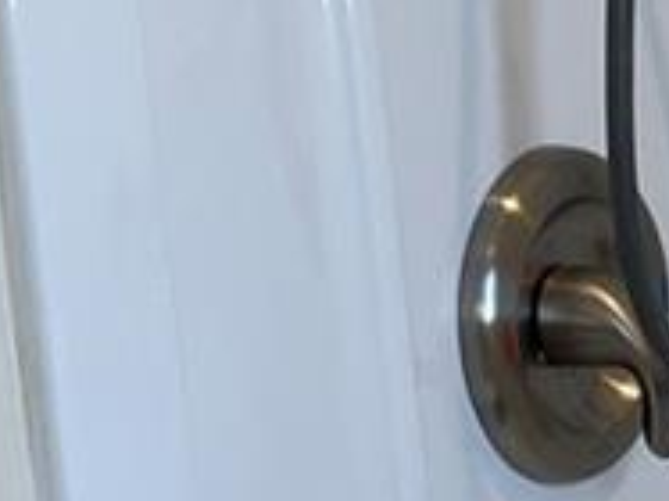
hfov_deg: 8.5
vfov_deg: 6.9
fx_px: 4133
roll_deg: +2.4
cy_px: 565
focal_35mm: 214
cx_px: 1606
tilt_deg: -11.2
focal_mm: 4.2
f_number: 1.6
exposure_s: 1/120
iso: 32
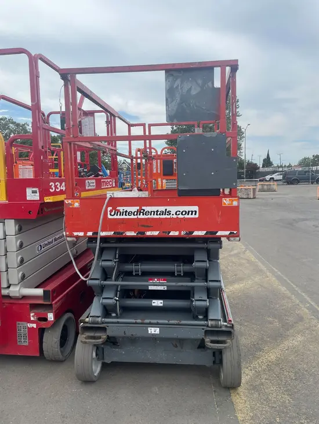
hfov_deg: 53.1
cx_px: 160
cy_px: 212
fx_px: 319
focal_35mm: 26
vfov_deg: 67.3
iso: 32
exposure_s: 1/2353
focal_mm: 4.2
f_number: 1.6
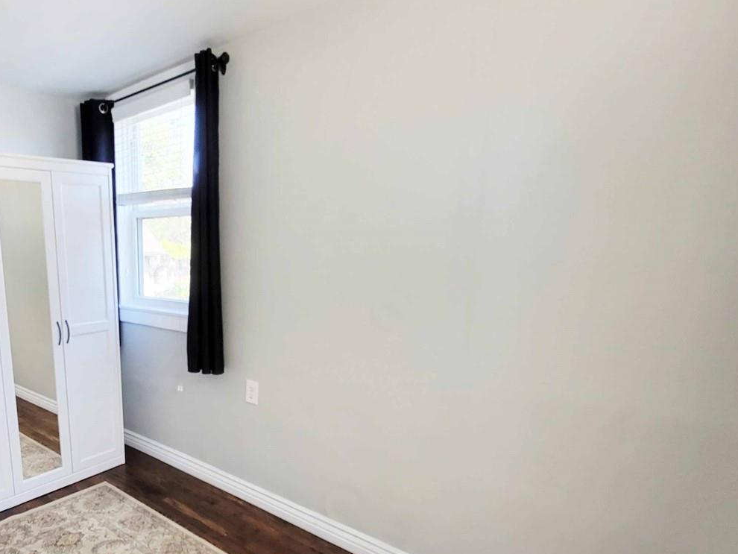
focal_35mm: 21
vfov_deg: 62.5
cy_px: 350
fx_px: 448
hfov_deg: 72.1
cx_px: 163
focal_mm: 2.2
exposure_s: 1/60
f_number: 2.2
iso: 125
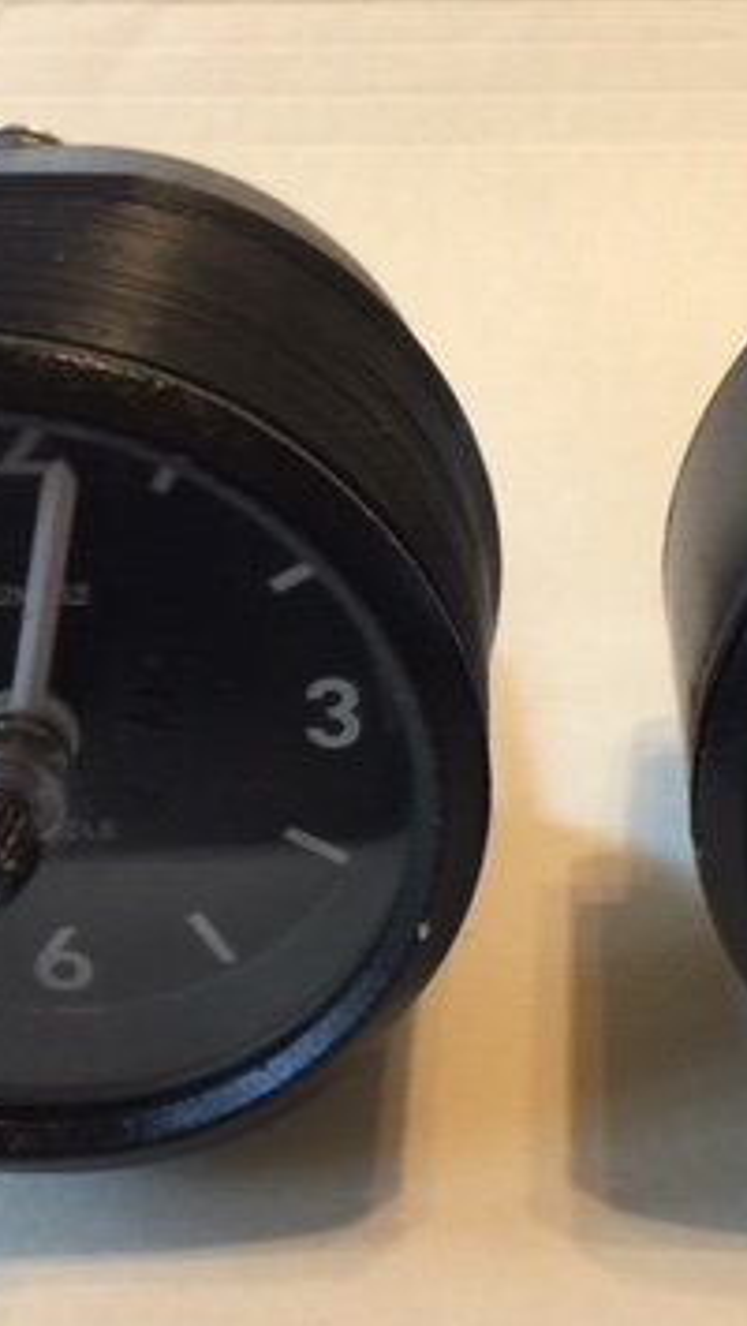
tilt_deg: -39.0
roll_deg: -1.1
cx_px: 512
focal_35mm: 57
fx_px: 2005
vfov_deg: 36.6
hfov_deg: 21.0
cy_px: 620
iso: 64
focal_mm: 4.15
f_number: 2.2
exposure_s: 1/4
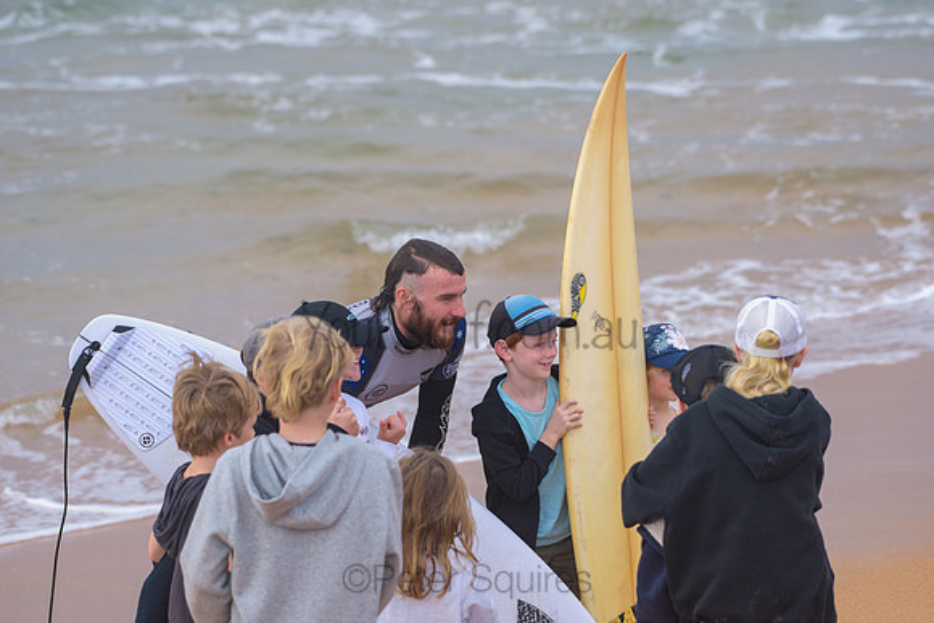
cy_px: 312
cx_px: 467
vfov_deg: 6.8
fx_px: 5264
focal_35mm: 203
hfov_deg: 10.1
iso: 400
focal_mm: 200
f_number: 5.6
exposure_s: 1/800
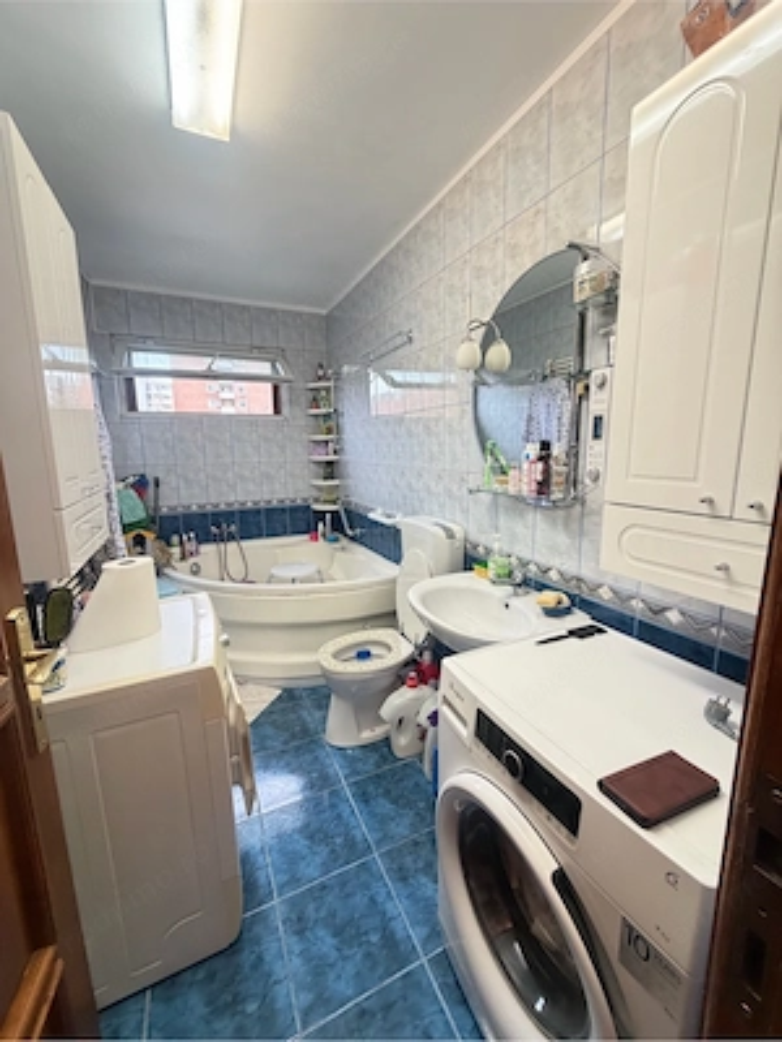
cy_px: 521
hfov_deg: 85.7
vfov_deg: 102.1
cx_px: 391
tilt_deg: -10.7
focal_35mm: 14
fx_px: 422
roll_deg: +0.8
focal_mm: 2.22
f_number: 2.2
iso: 400
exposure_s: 1/50
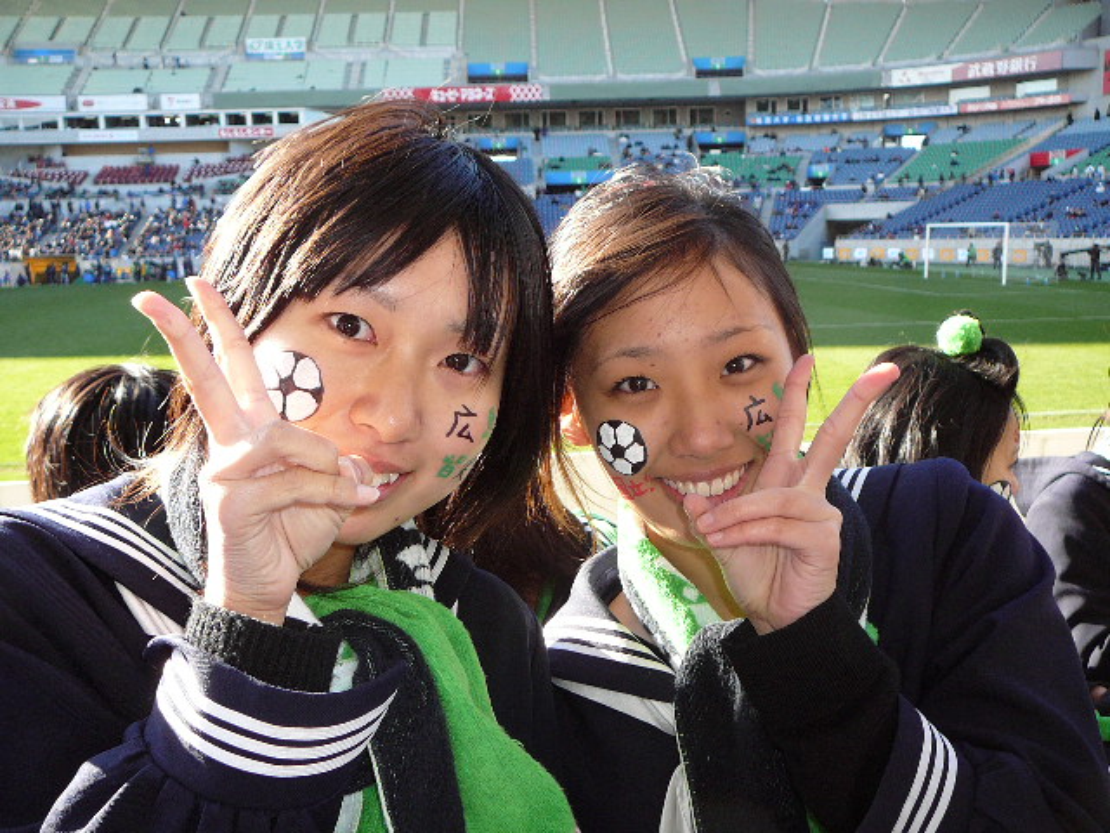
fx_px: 1122
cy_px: 416
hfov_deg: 52.6
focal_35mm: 35
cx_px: 555
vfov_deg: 40.7
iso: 80
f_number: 2.8
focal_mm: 5.2
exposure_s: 1/160
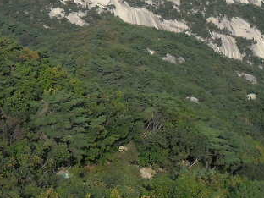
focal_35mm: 112
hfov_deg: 17.5
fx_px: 854
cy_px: -76
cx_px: 77
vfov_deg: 12.7
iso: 80
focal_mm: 6.6
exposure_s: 1/583
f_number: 4
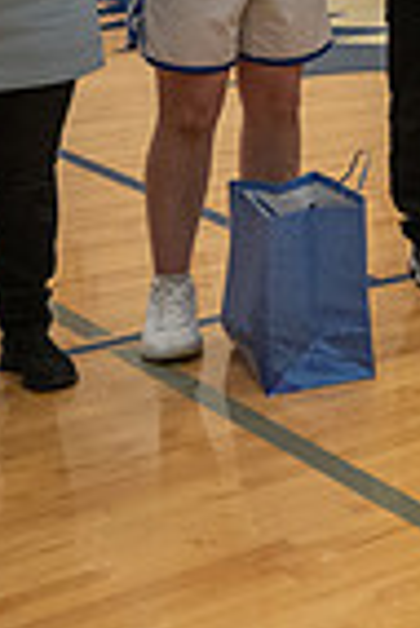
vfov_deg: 20.1
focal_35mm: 98
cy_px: -2
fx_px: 1711
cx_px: 1145
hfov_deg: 10.8
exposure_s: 1/400
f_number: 3.5
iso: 2500
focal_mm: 24
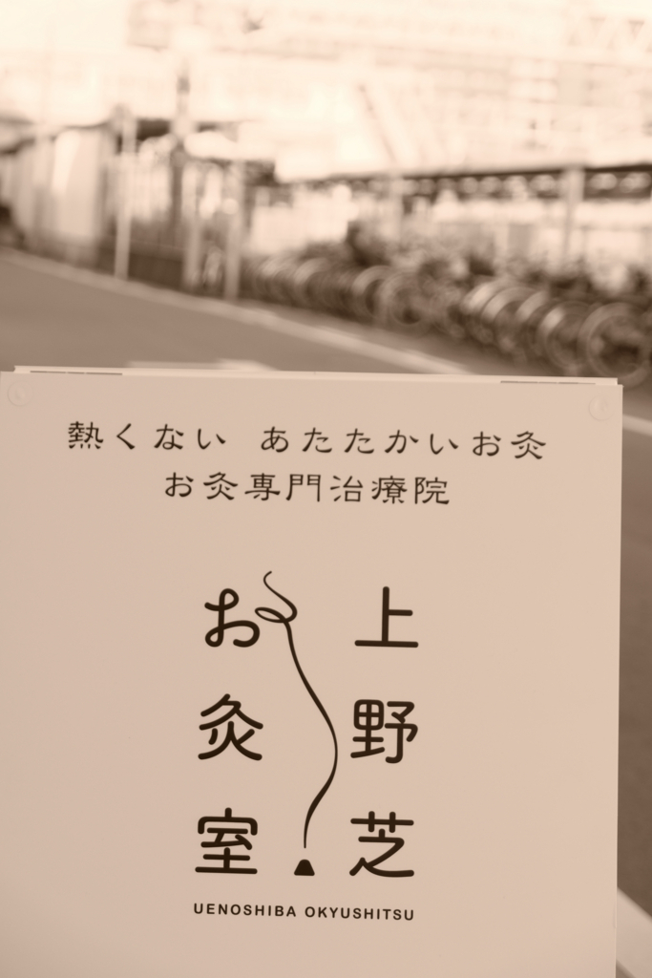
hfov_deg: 17.3
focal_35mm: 79
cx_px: 326
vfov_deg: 25.7
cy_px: 489
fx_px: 2145
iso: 800
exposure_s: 1/160
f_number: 5
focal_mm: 52.4
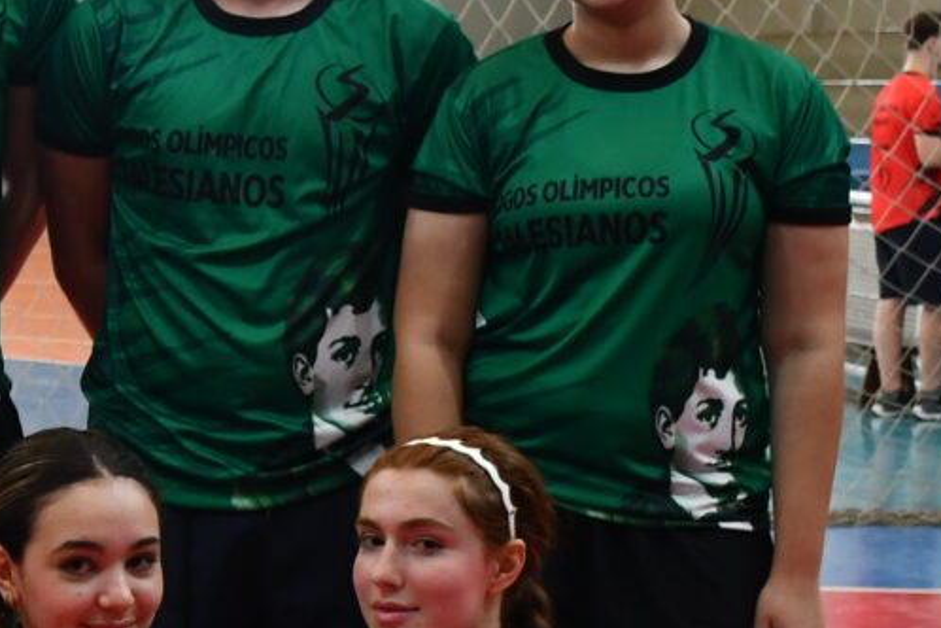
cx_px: -393
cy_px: 480
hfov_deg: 14.7
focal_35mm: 131
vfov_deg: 10.4
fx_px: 3424
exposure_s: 1/125
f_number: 3.8
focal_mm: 23
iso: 1000
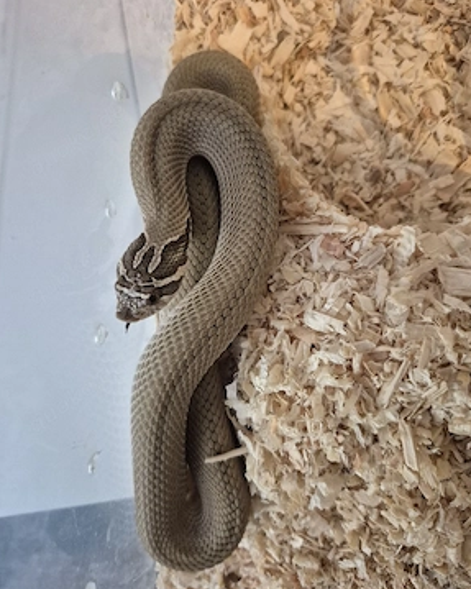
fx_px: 436
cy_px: 285
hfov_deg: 56.8
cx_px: 238
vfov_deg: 68.1
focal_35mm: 25
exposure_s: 1/100
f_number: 1.8
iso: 1000
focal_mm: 5.4
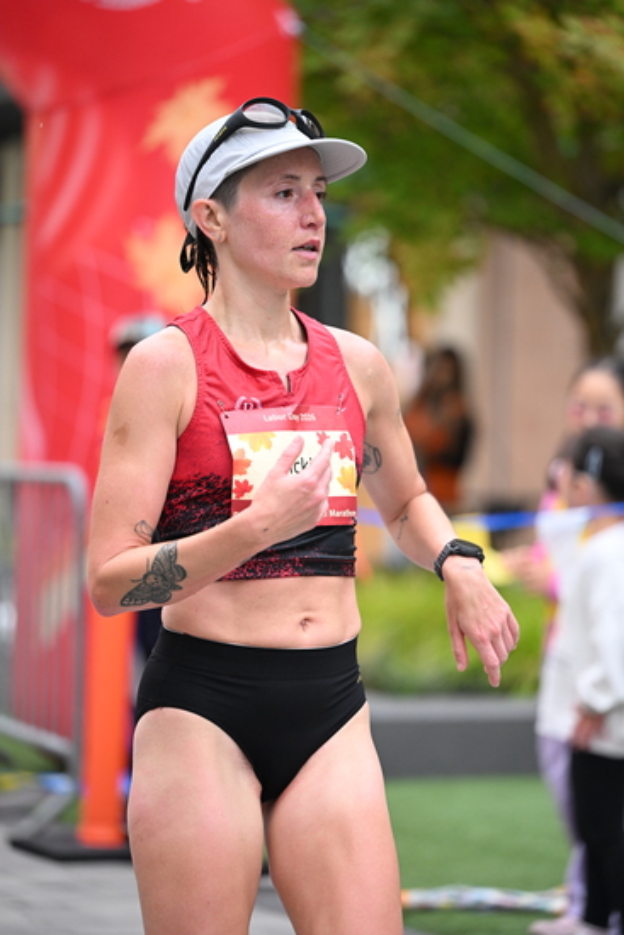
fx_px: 3248
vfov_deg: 16.4
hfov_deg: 11.0
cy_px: 468
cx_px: 312
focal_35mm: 125
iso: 1600
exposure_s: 1/1250
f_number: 2.8
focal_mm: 125
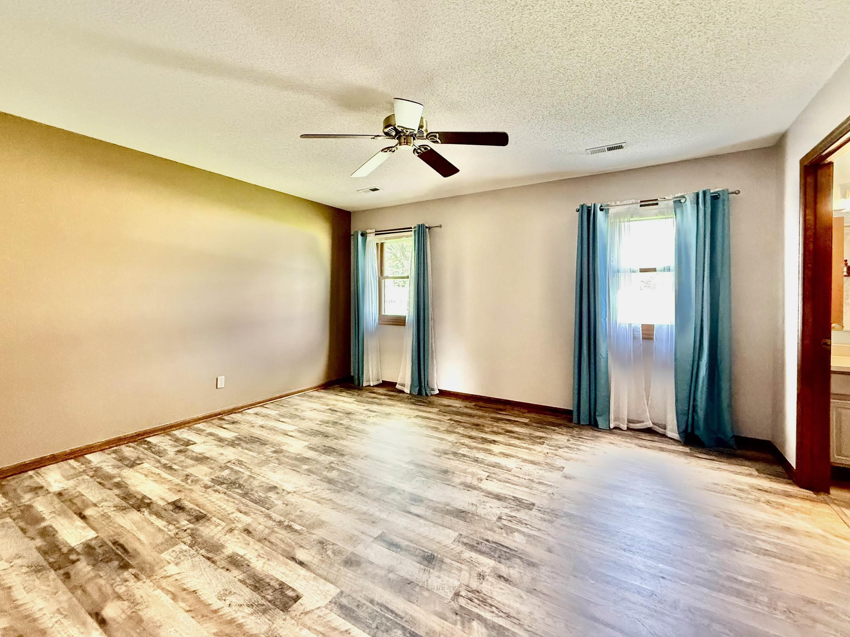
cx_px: 429
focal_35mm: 15
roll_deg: +0.2
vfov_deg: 81.7
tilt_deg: +1.1
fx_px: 368
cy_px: 299
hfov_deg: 98.2
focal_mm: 2.22
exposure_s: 1/60
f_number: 2.2
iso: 640
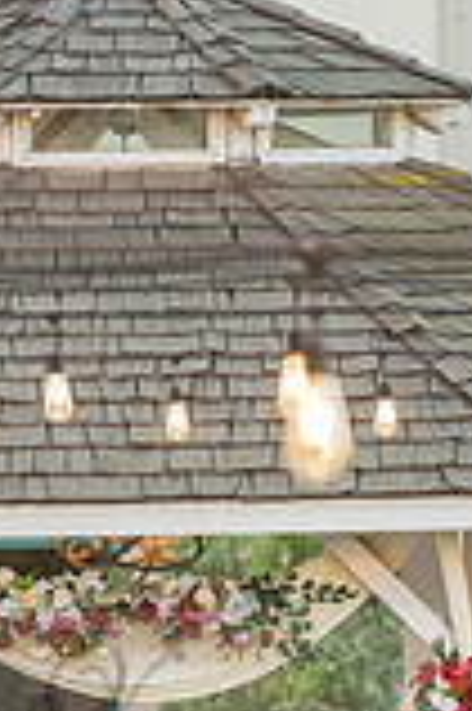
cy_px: 716
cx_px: 63
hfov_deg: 3.2
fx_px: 8435
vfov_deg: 4.8
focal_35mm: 428
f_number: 4
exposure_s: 1/320
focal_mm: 150
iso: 800
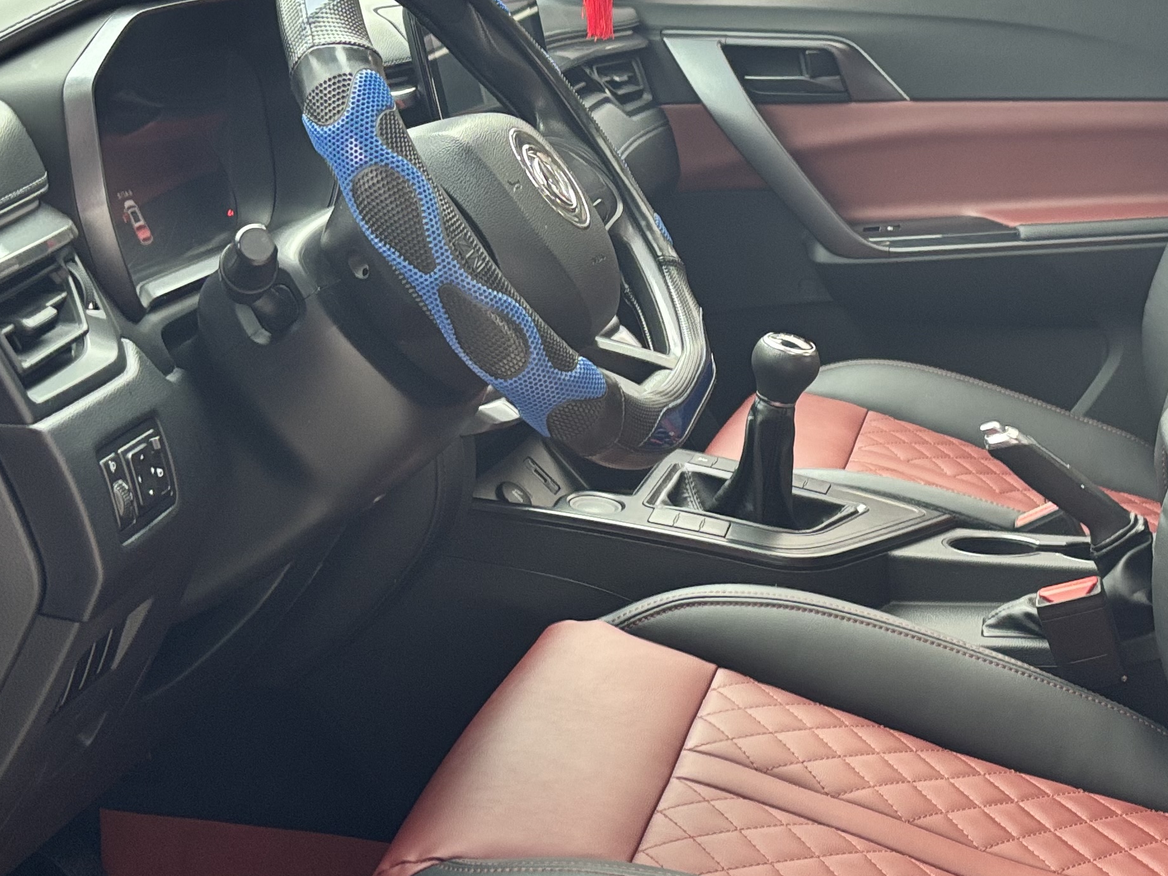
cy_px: 350
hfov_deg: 33.5
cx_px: 767
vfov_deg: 25.6
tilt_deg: -16.2
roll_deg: -1.9
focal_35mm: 57
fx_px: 1923
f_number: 1.6
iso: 200
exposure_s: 1/60
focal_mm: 5.96
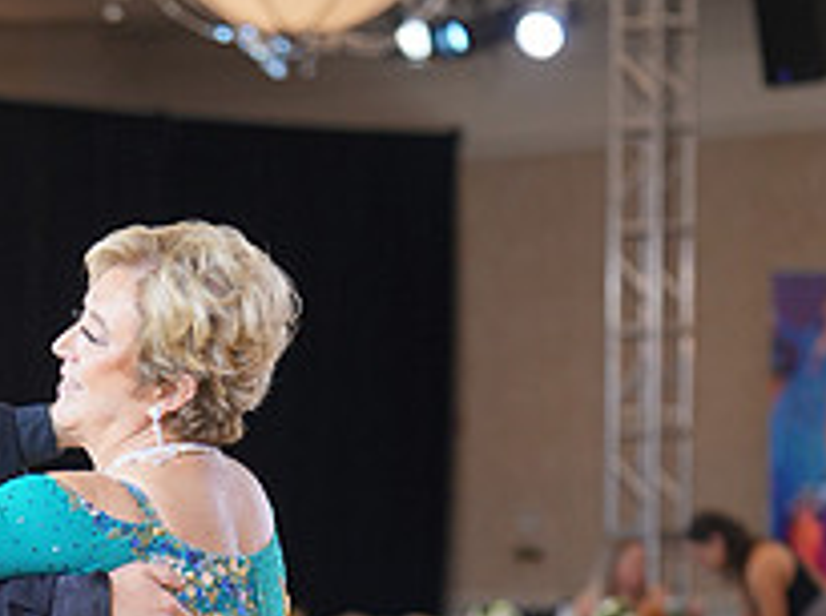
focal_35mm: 169
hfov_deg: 11.6
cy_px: 862
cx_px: 95
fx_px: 4026
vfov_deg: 8.6
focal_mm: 62
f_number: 2
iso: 1000
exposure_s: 1/500
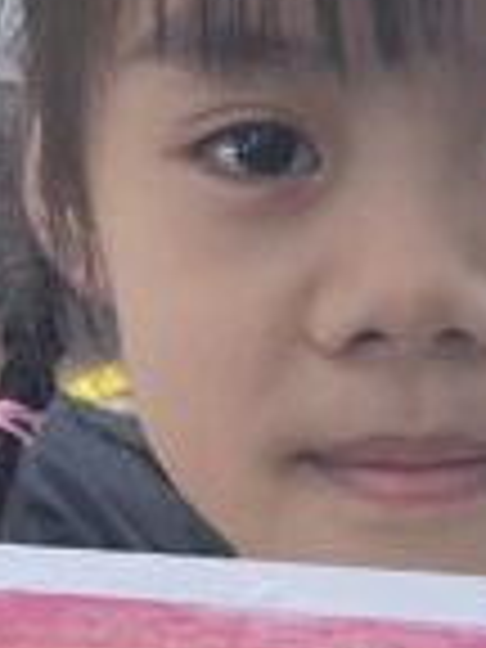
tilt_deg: -8.4
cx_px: 508
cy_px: 738
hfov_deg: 8.2
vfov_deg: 10.8
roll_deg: +1.6
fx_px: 3388
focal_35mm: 181
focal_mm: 5.1
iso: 100
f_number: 1.6
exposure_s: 1/100
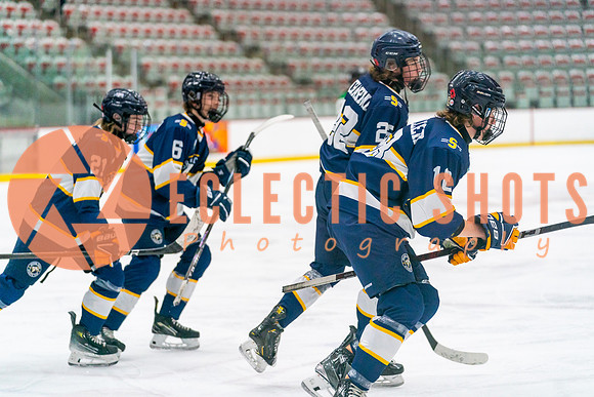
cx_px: 297
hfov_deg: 17.1
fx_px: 1980
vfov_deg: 11.4
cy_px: 198
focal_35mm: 120
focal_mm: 120
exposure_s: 1/1600
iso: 4000
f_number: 2.8
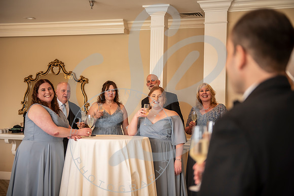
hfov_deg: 36.2
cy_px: 98
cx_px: 147
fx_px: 449
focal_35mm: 55
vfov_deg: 24.6
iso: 400
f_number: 2.8
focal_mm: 55
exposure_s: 1/160
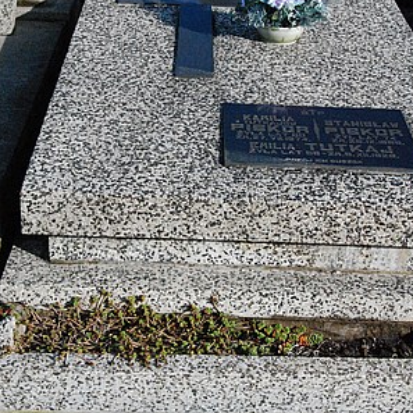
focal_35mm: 77
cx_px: 211
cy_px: 177
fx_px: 1039
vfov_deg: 22.5
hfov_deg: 22.5
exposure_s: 1/4000
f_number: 8
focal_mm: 28
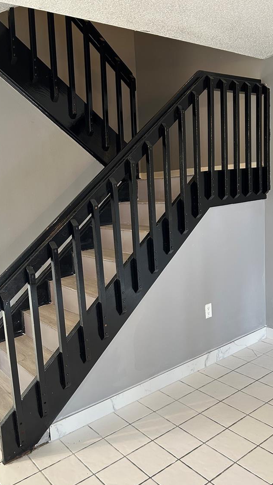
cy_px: 247
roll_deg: +3.9
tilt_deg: -8.9
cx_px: 111
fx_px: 386
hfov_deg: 38.8
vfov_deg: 64.3
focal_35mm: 30
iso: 160
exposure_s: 1/60
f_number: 1.5
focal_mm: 5.7
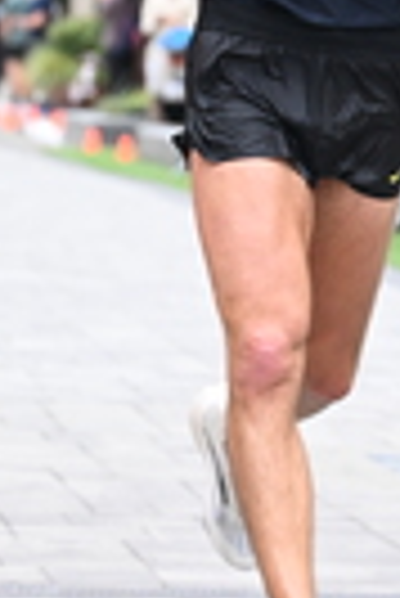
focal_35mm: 302
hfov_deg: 4.6
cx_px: 398
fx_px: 5020
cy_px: 18
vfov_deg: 6.8
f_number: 2.8
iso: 1600
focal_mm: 73
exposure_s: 1/800
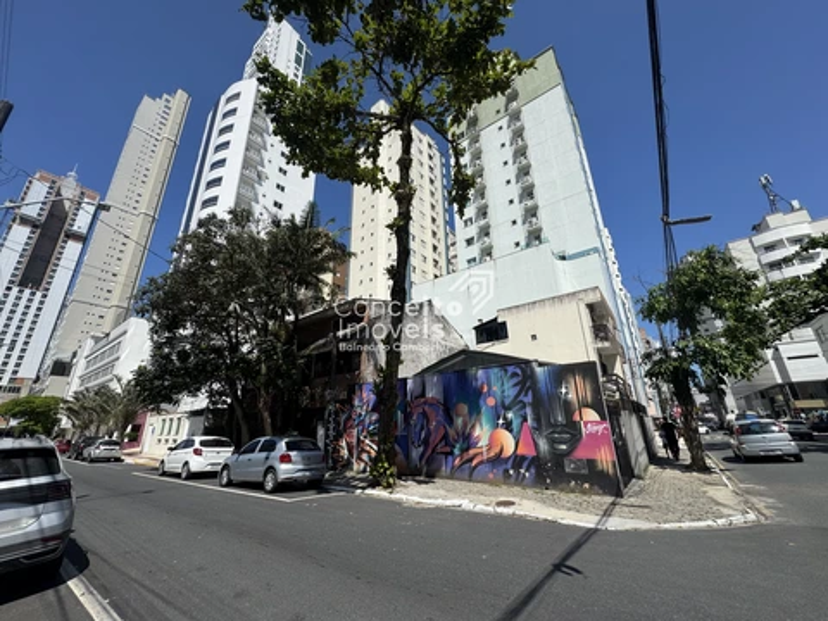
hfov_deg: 102.1
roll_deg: +2.4
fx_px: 335
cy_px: 310
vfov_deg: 85.7
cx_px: 414
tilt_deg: +19.8
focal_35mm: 14
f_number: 2.2
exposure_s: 1/2985
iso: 50
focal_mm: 2.22
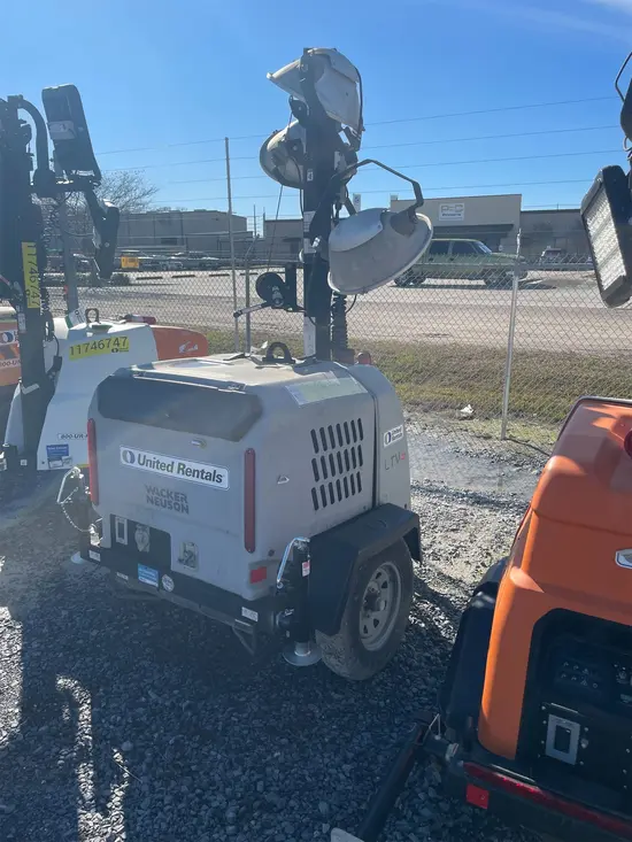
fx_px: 633
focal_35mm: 26
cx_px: 316
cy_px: 421
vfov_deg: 67.3
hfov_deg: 53.1
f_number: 1.6
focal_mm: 4.2
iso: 32
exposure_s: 1/3861
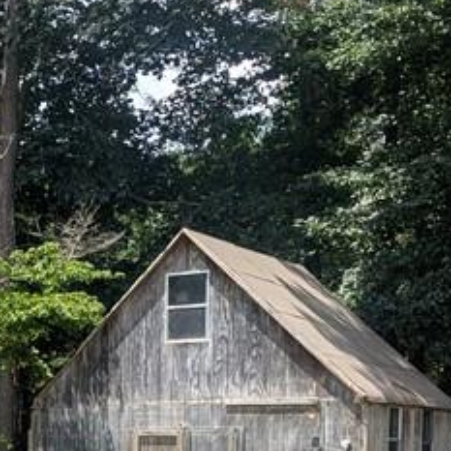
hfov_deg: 16.6
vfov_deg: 17.8
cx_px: -272
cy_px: 532
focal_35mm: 93
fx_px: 1371
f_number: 1.85
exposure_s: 1/1258
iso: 41
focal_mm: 6.81
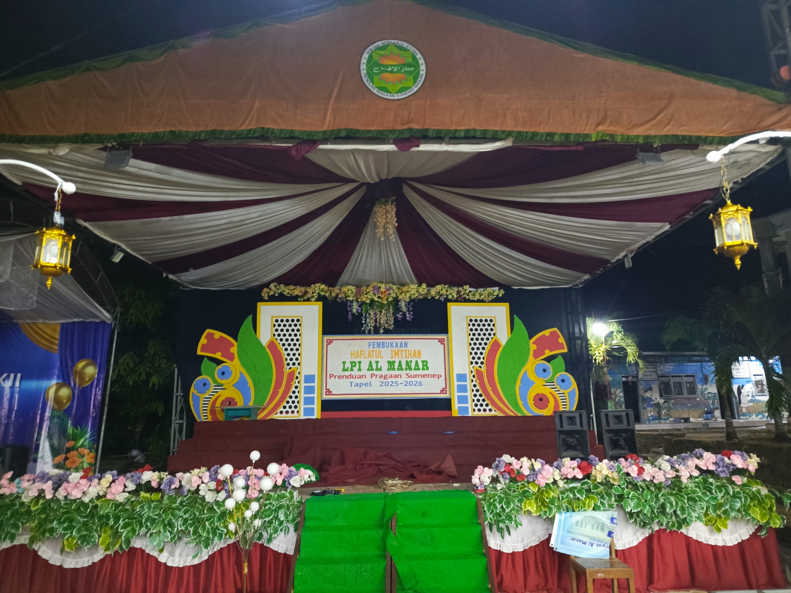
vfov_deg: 58.9
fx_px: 526
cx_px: 396
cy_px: 296
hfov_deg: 73.9
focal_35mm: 23
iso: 5100
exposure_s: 1/25
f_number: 1.75
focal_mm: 5.25
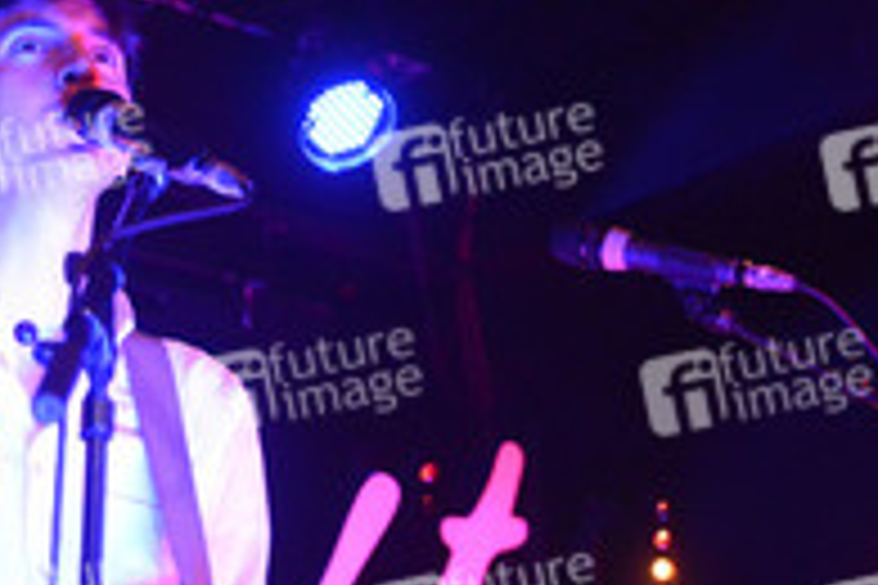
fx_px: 2707
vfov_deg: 12.3
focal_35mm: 111
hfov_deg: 18.4
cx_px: 367
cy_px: 495
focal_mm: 48
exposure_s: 1/200
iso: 8063
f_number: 4
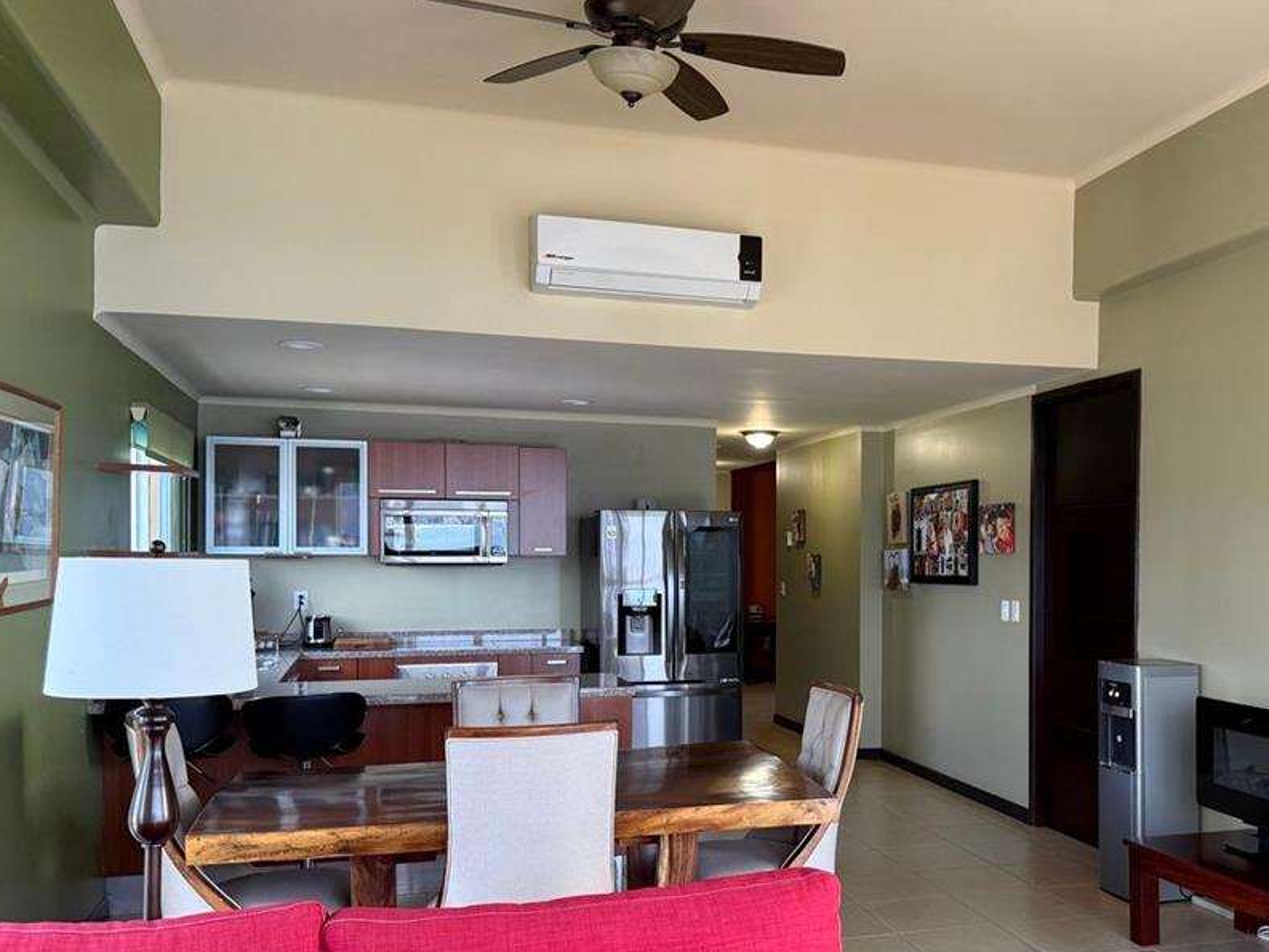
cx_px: 795
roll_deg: -0.7
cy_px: 558
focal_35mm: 31
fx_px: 1137
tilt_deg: -0.6
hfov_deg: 57.6
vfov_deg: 45.3
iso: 250
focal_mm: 6.76
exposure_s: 1/60
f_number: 1.78
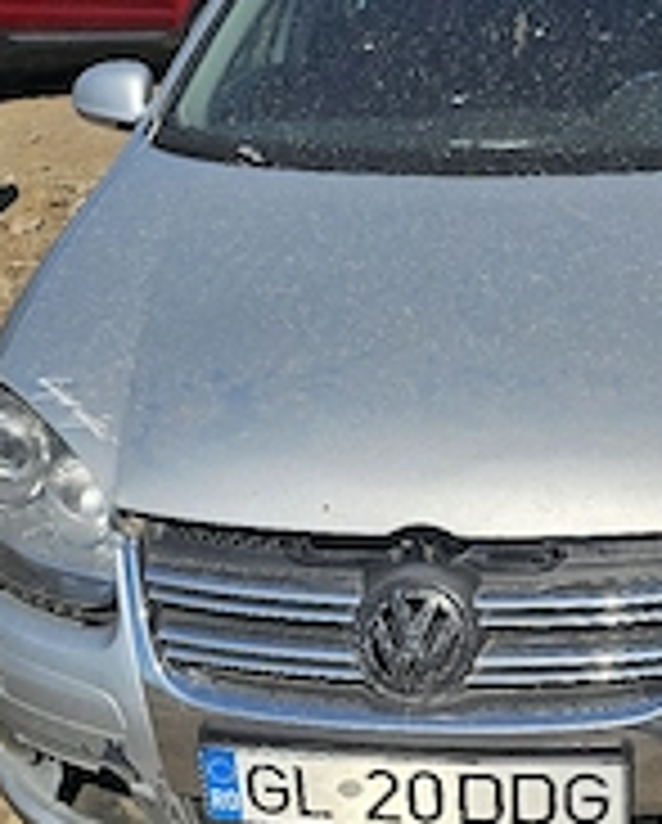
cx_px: 504
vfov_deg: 38.0
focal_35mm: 49
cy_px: 432
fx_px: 1197
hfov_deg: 30.3
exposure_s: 1/1250
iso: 10
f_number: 1.7
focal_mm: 6.3
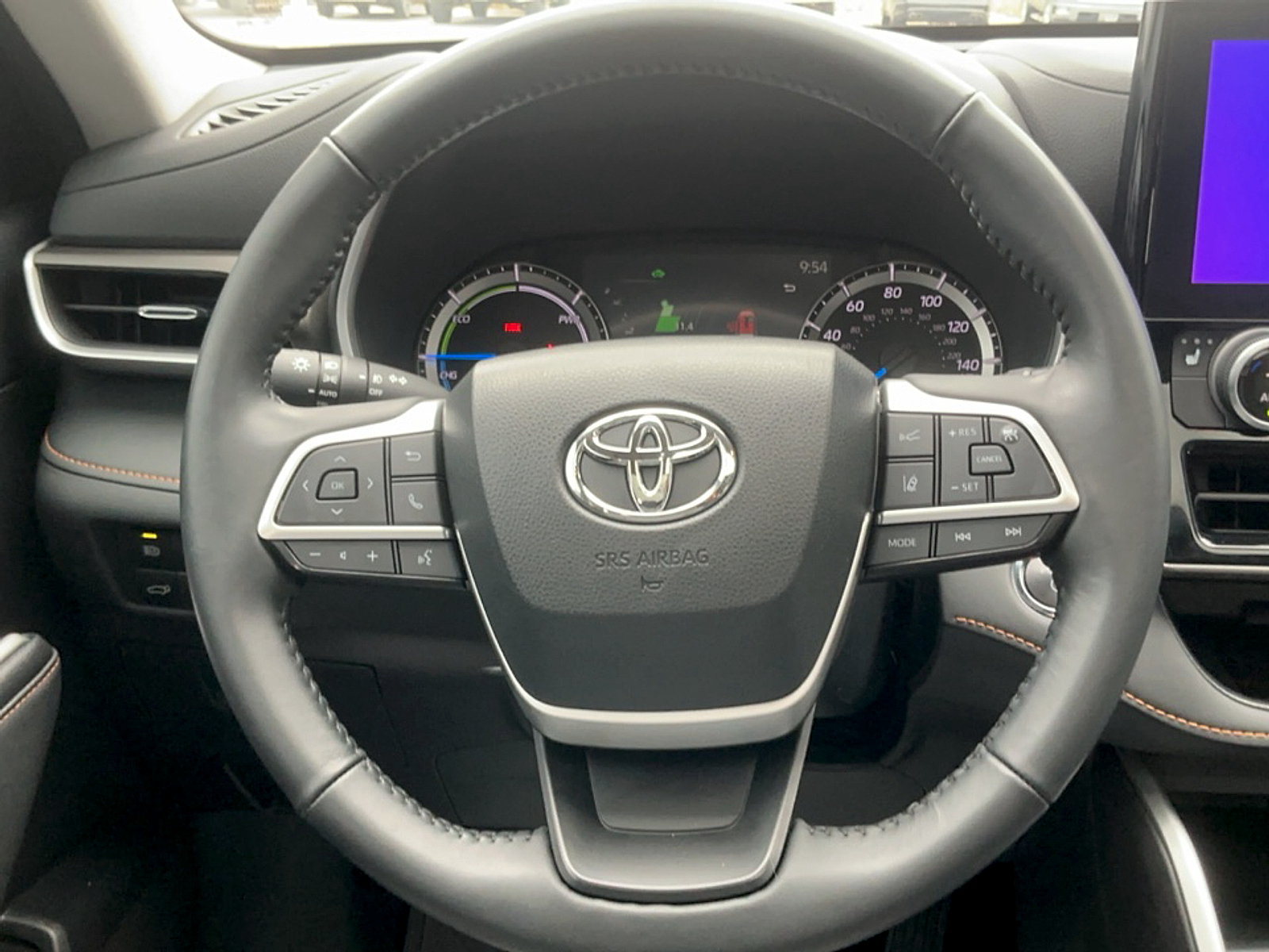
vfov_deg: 46.8
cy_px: 476
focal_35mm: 30
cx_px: 634
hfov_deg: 60.0
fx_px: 1100
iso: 80
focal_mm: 3
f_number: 1.8
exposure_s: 1/60
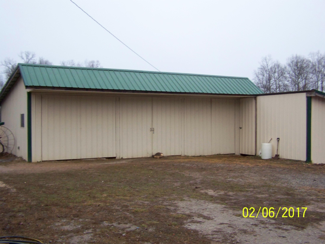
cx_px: 162
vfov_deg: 37.7
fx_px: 357
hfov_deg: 49.0
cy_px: 122
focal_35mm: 38
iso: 200
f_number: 2.8
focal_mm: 6.3
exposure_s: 1/60
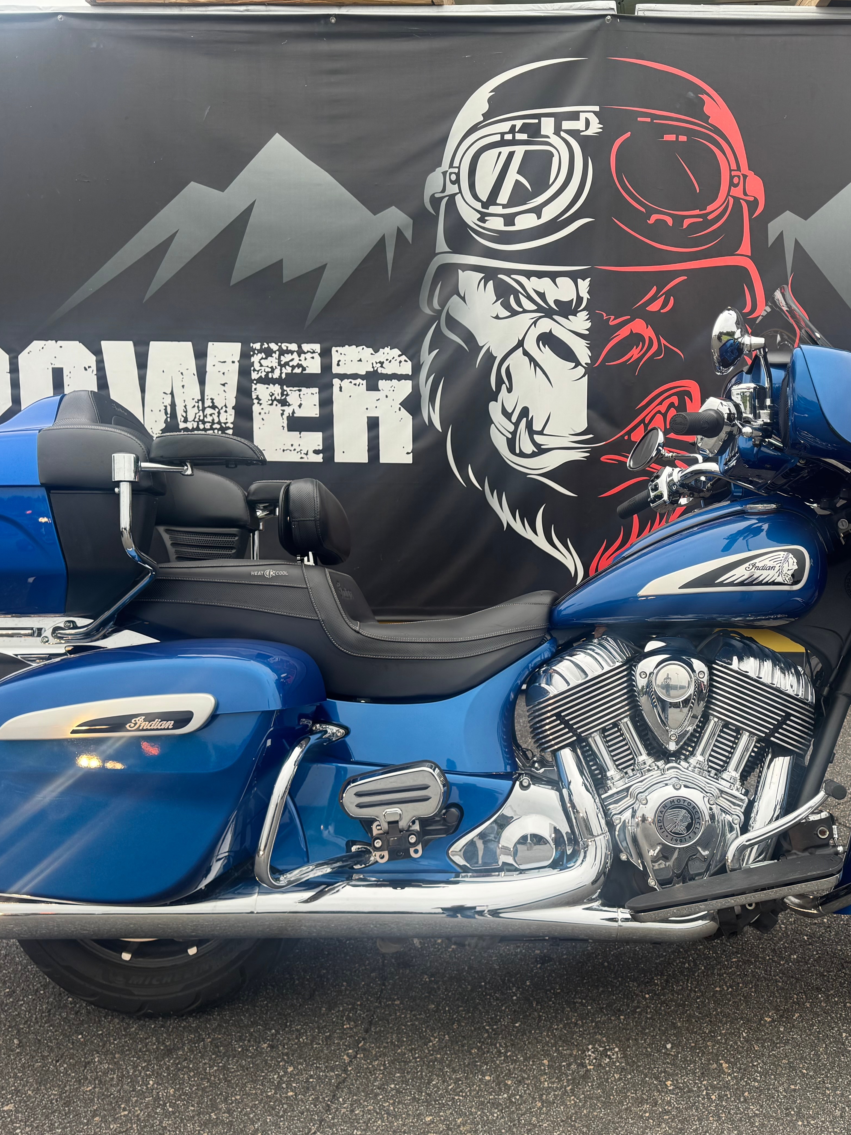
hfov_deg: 42.4
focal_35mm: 33
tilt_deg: -9.1
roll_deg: -0.6
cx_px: 565
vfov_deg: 55.3
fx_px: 1082
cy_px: 579
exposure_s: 1/210
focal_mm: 6.76
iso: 64
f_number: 1.78
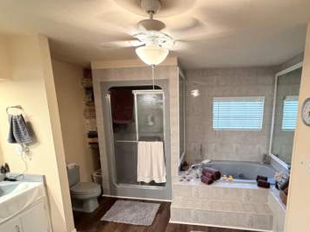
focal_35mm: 19
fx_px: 170
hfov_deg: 84.0
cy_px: 137
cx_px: 180
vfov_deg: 68.1
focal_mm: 2.22
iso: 800
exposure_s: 1/60
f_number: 2.2
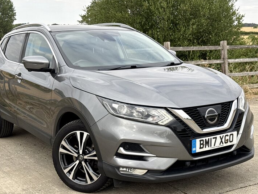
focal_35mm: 54
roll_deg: -1.3
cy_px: 100
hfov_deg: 35.5
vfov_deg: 27.0
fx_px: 402
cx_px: 119
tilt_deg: -8.7
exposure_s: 1/1838
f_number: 1.78
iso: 64
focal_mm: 6.76
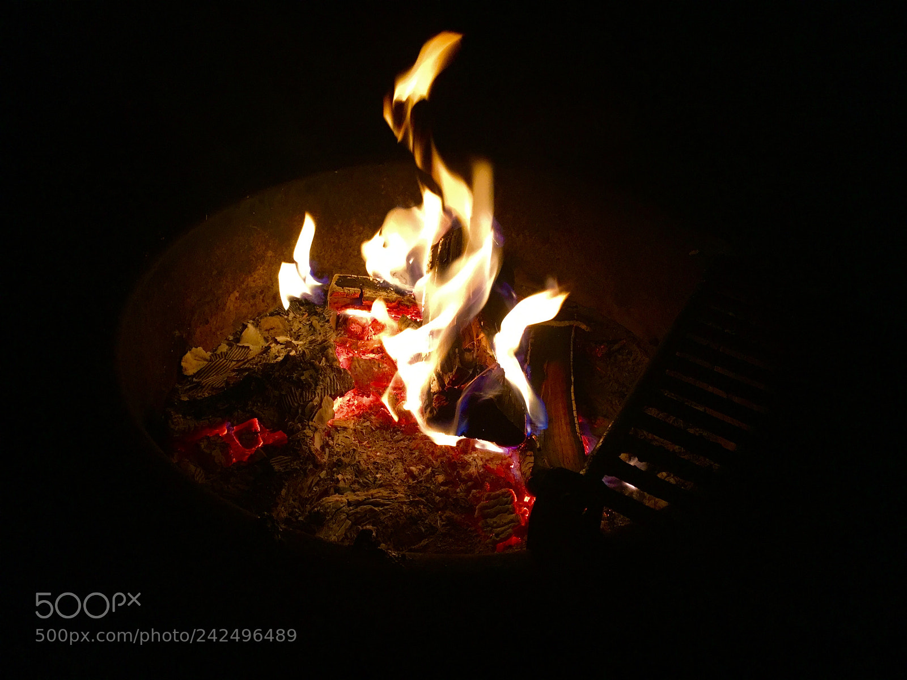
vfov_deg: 48.2
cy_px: 340
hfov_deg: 61.7
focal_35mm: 29
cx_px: 454
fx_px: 760
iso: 200
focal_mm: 4.15
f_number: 2.2
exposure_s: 1/20
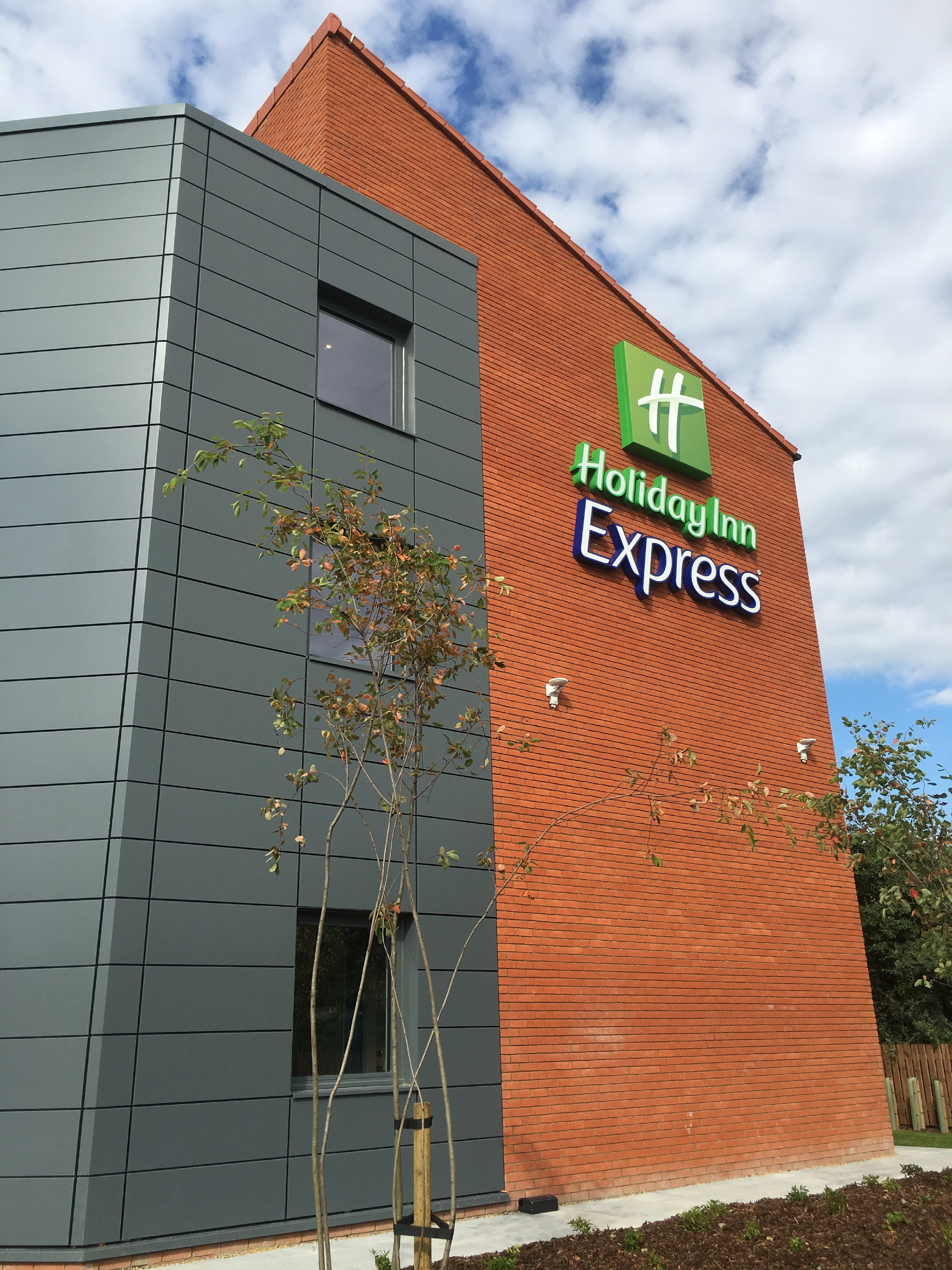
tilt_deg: +20.9
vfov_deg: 61.7
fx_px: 1063
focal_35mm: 29
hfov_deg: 48.2
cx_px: 476
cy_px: 635
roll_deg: +1.3
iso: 25
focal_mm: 4.15
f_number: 2.2
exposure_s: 1/1538
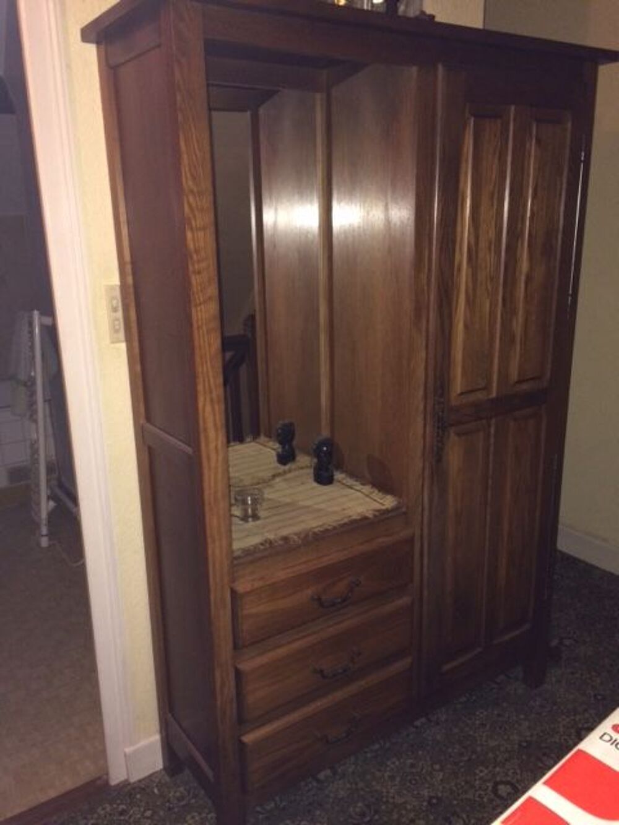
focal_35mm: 29
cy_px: 412
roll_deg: +1.5
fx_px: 691
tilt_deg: -16.4
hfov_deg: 48.2
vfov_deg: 61.7
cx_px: 310
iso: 200
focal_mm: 4.15
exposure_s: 1/17
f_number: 2.2
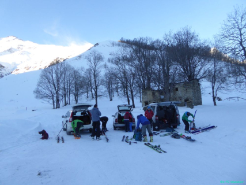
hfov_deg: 71.6
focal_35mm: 24
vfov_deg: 56.8
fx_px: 171
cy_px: 92
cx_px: 123
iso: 200
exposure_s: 1/500
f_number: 3.3
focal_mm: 4.3
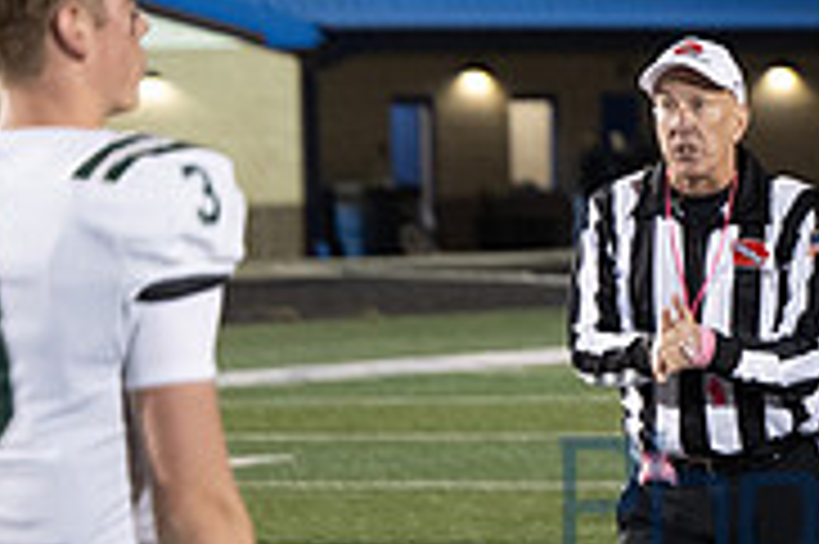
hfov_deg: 7.2
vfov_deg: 4.9
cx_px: 1215
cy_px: 133
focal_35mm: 281
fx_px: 6387
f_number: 2.8
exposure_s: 1/500
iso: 4000
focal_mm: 88
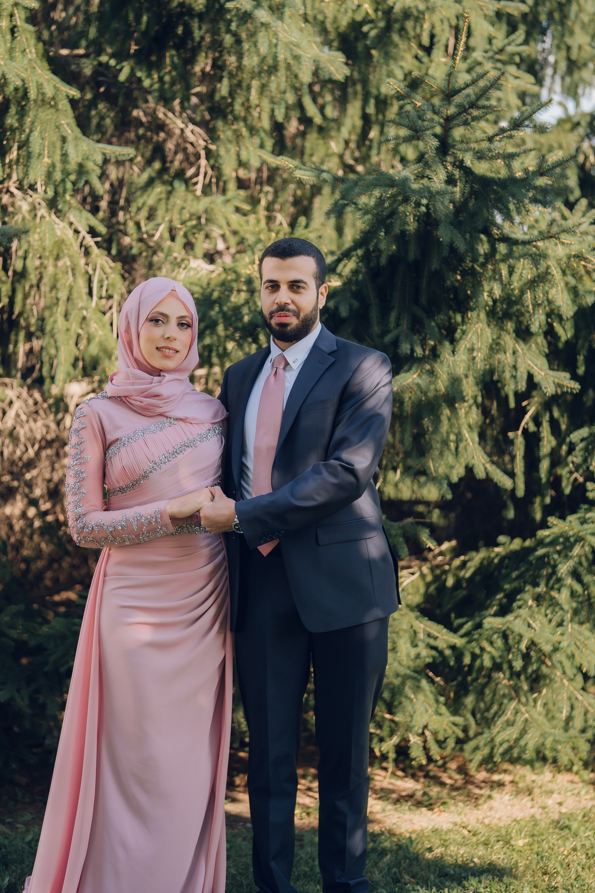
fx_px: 1686
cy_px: 417
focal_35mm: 68
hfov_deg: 20.0
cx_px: 222
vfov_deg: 29.7
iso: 125
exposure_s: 1/1250
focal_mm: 50
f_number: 1.4
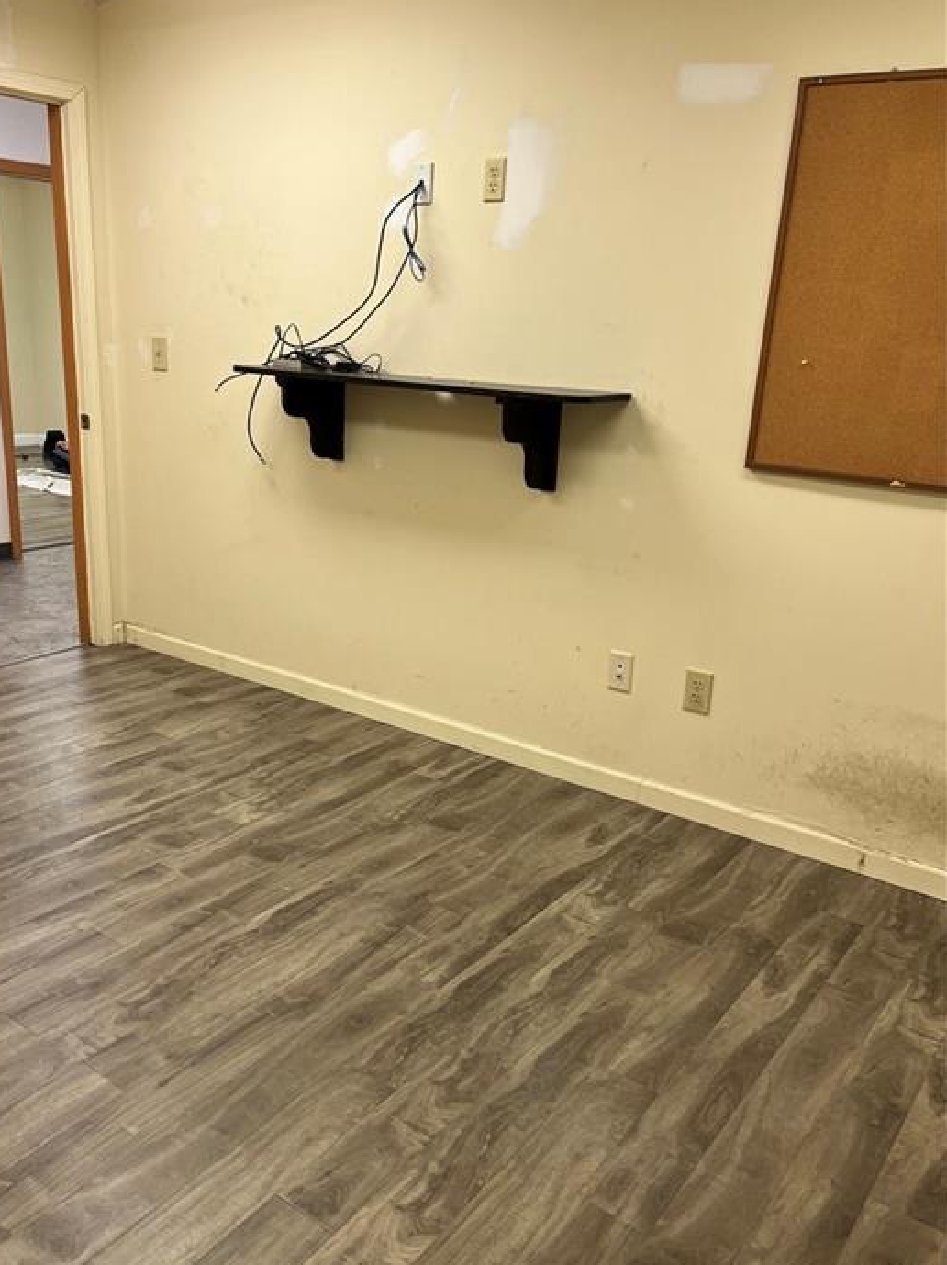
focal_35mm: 29
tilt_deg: -18.0
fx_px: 1059
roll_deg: -2.0
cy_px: 661
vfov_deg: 61.7
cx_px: 420
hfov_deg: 48.1
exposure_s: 1/60
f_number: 1.6
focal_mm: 5.1
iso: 64
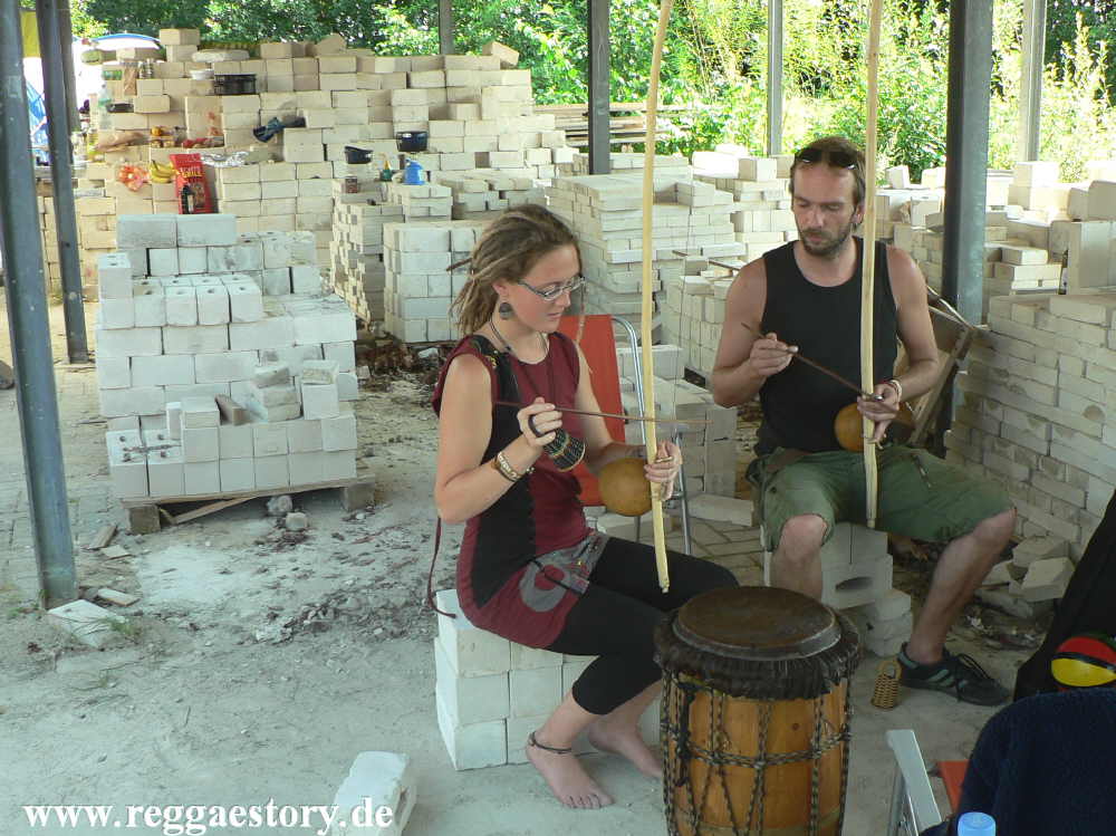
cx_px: 558
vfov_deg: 39.6
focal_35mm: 36
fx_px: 1160
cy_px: 418
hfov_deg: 51.4
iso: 64
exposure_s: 1/80
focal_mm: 6.2
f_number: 2.8
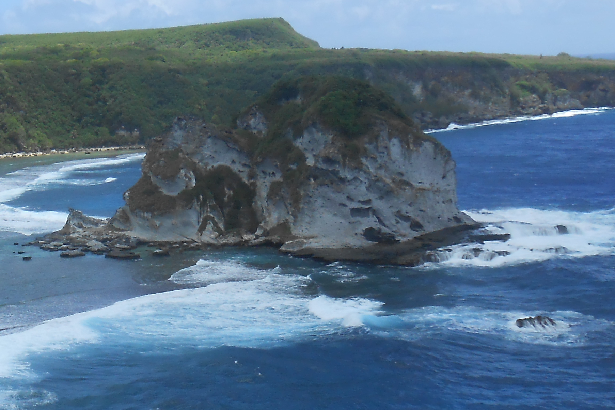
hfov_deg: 28.1
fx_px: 1179
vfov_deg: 19.7
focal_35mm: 69
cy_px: 252
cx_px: 51
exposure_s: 1/1000
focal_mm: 4.6
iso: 80
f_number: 3.5
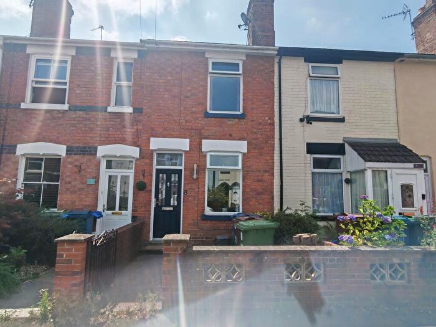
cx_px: 218
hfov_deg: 79.0
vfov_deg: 63.4
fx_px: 265
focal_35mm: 21
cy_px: 164
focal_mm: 1.96
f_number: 2.2
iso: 50
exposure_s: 1/3000
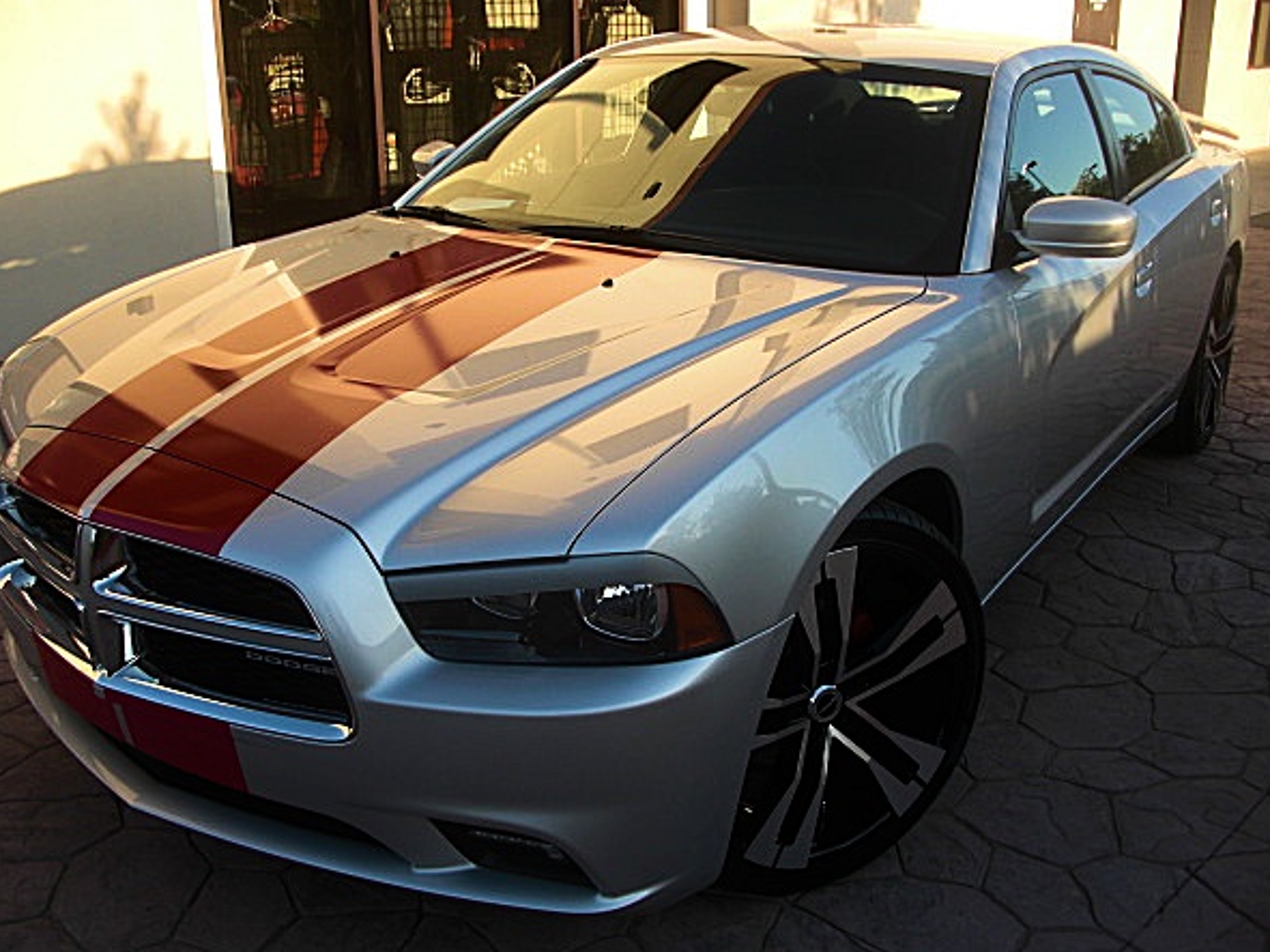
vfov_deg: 36.8
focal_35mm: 39
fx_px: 1431
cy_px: 492
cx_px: 610
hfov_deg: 47.9
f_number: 2.8
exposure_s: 1/250
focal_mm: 6.3
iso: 50
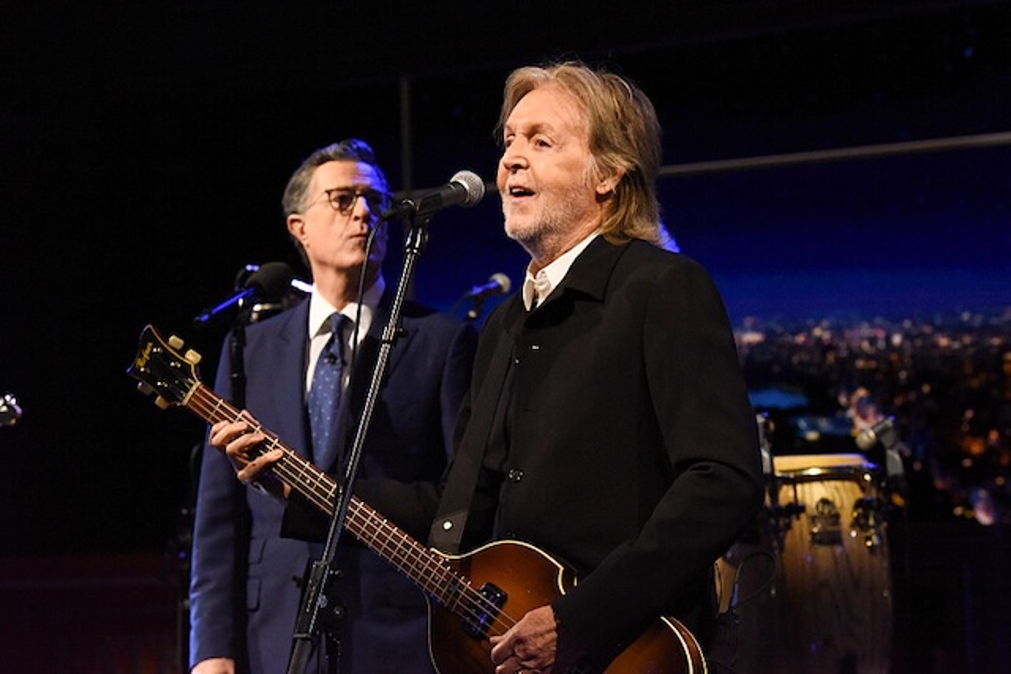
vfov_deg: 11.4
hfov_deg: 17.1
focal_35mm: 120
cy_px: 337
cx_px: 506
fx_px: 3371
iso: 8000
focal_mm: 120
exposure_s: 1/250
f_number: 7.1
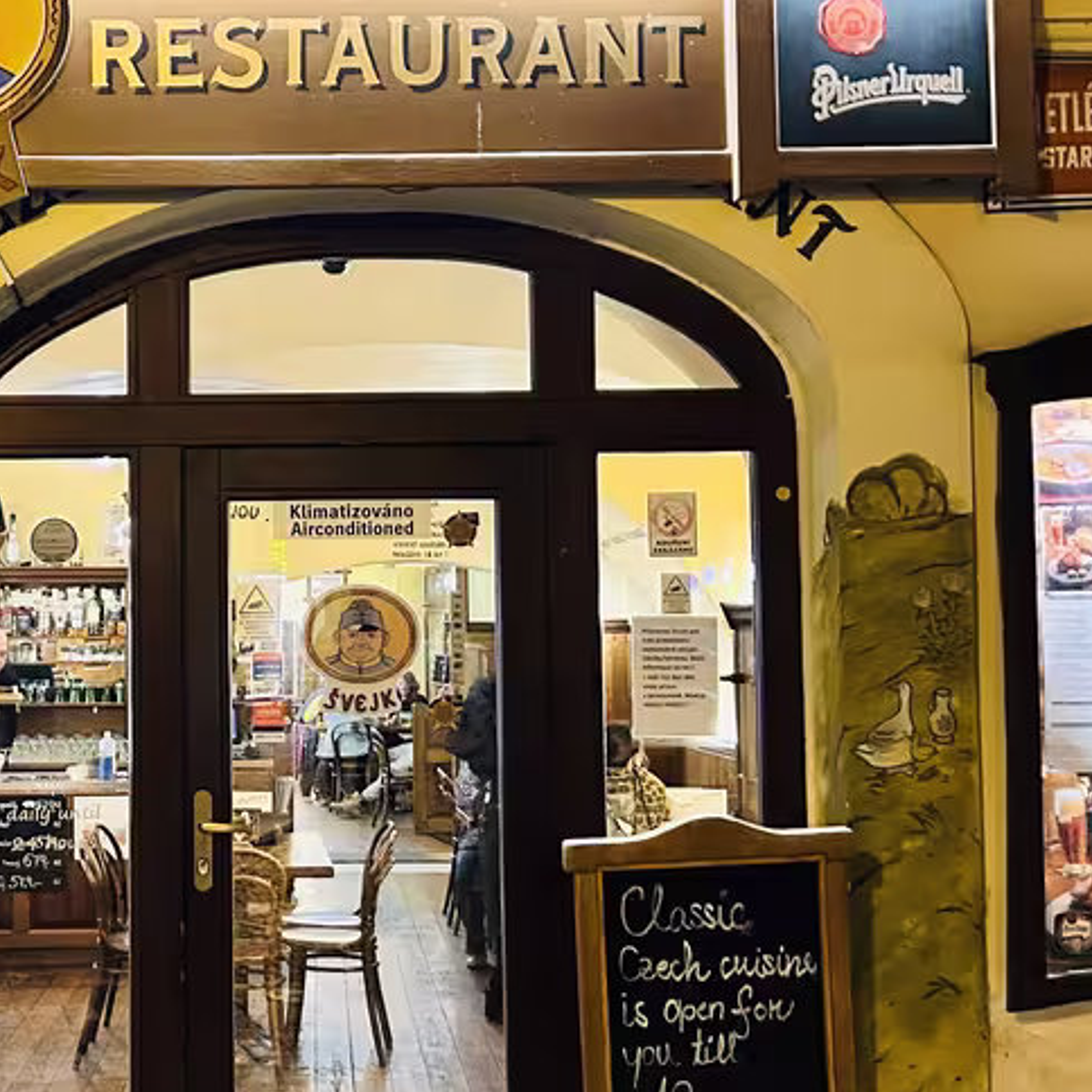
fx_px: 2034
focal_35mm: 57
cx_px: 250
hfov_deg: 29.5
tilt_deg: +3.3
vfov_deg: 30.0
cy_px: 526
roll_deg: +0.6
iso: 500
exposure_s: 1/33
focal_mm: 5.7
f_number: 1.5
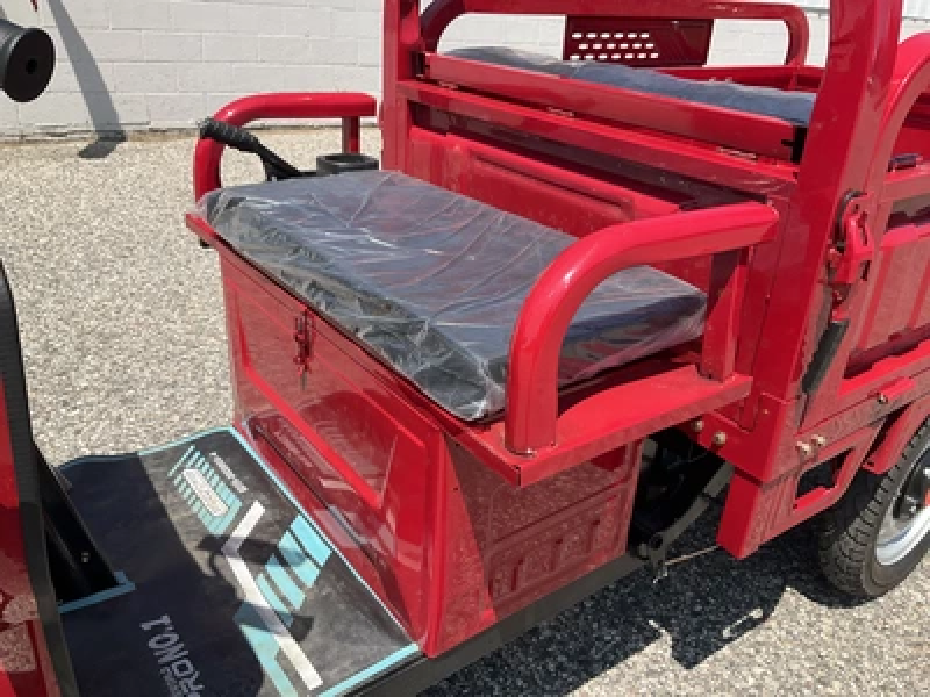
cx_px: 465
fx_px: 779
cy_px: 348
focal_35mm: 29
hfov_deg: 61.7
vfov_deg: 48.2
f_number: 1.8
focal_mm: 3
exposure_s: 1/1250
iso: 25
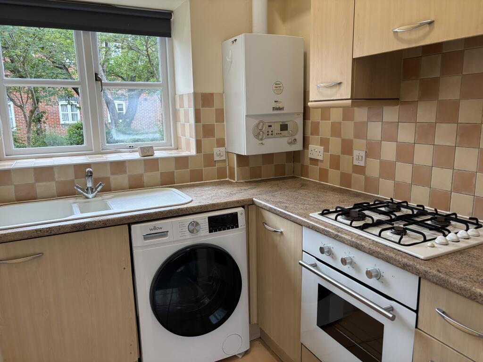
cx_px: 242
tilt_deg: -10.5
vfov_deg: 53.1
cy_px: 181
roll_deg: +1.2
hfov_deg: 67.3
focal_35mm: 26
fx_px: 363
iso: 125
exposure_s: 1/100
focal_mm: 5.96
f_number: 1.6
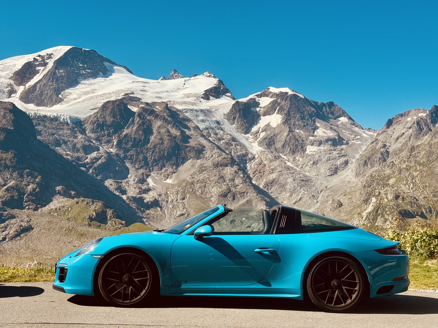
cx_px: 219
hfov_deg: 39.7
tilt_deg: +4.5
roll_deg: +1.2
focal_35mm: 48
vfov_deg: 30.3
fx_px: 607
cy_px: 164
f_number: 1.78
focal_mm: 6.76
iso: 64
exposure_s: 1/4975
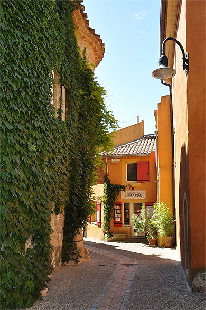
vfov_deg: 59.5
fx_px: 271
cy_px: 155
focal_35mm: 32
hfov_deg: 41.6
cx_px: 103
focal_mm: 21
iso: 320
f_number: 9
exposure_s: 1/200
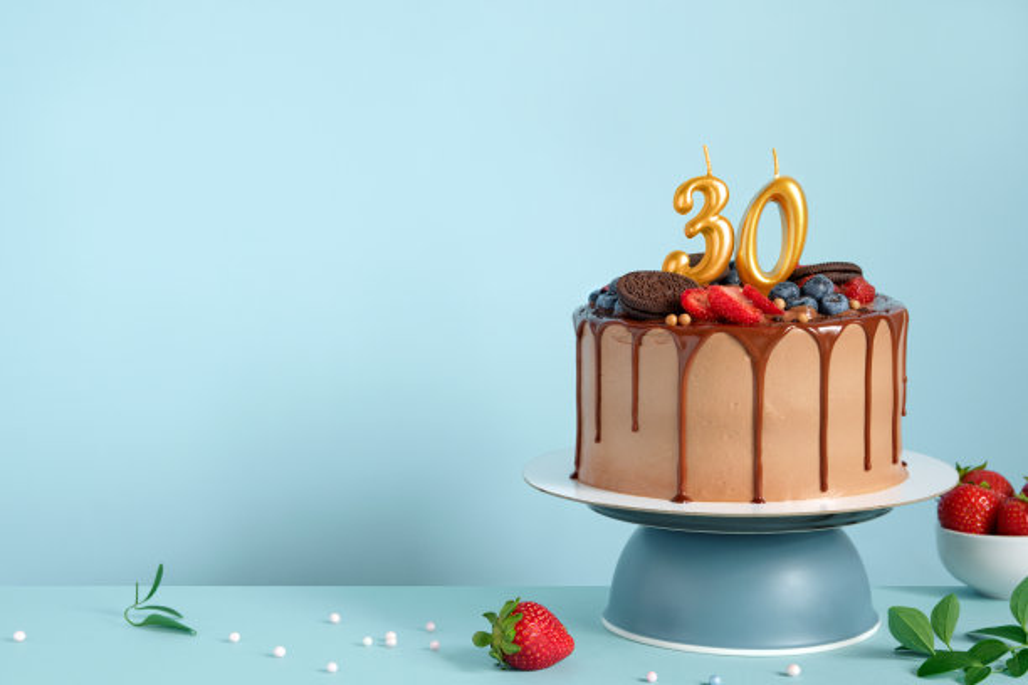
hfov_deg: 27.0
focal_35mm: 75
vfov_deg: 18.2
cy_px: 342
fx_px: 2141
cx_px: 514
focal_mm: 50
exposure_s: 1/6
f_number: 8
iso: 160
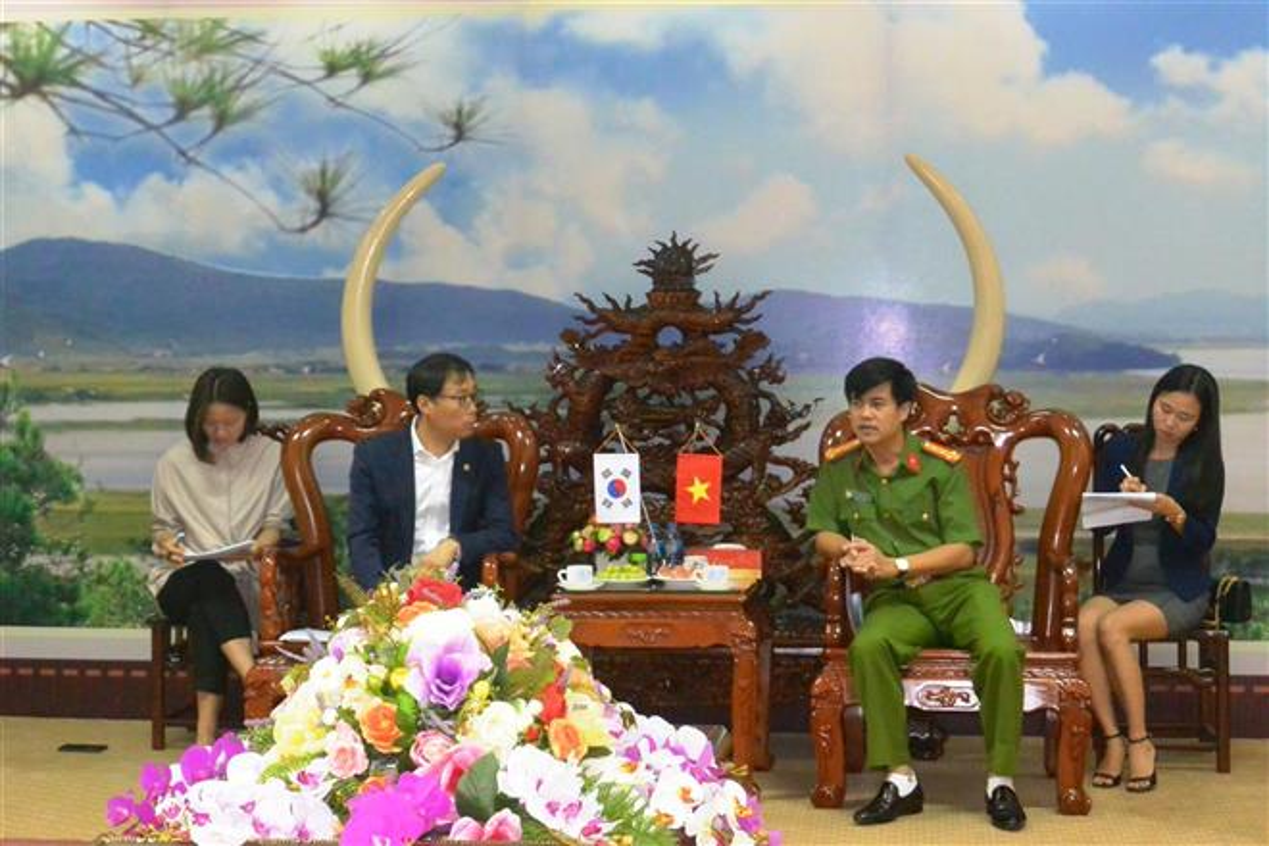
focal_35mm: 59
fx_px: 2080
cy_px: 423
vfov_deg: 23.0
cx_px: 634
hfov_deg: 33.9
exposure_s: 1/60
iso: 2800
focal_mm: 21.9
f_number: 5
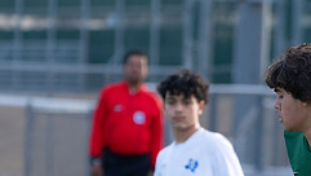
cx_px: 306
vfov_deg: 1.5
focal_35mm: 839
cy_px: 250
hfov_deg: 2.6
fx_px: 6924
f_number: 5.6
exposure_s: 1/1250
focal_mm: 253
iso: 640
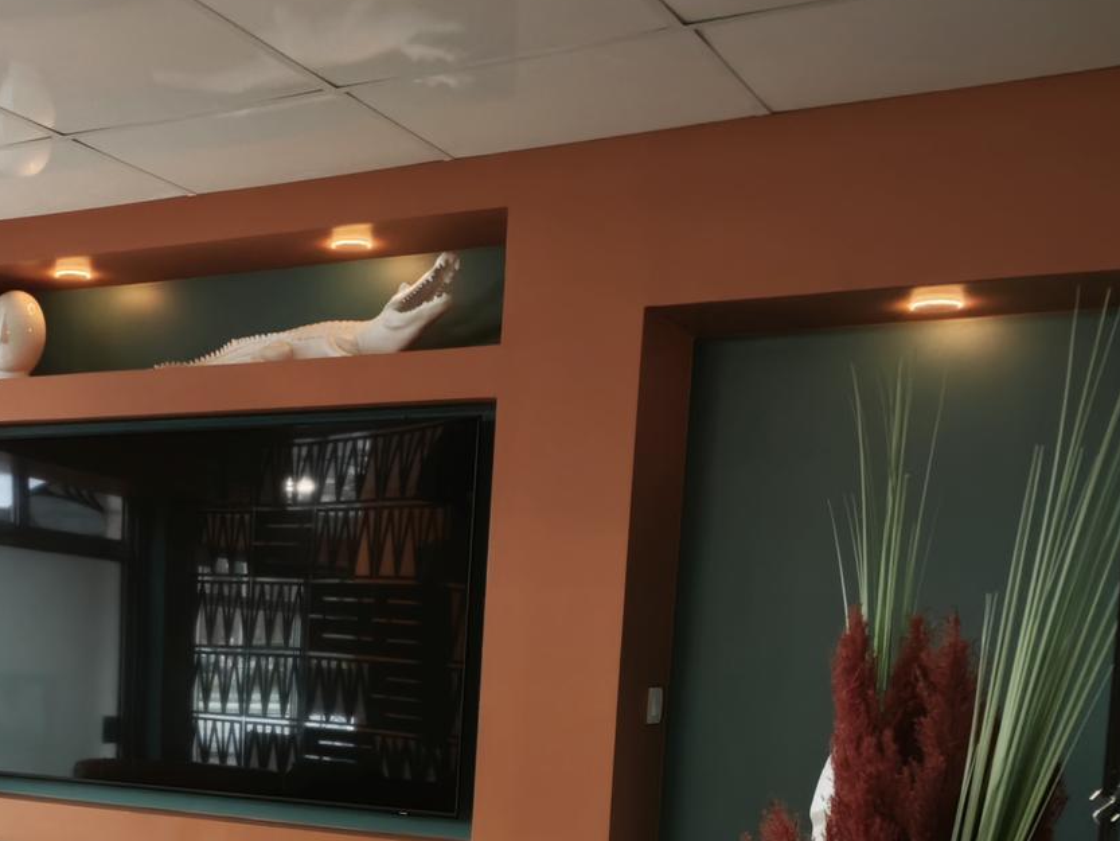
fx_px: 1715
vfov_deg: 26.2
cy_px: 819
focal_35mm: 53
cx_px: 121
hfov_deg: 34.3
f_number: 1.8
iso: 640
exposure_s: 1/47.6
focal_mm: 5.43
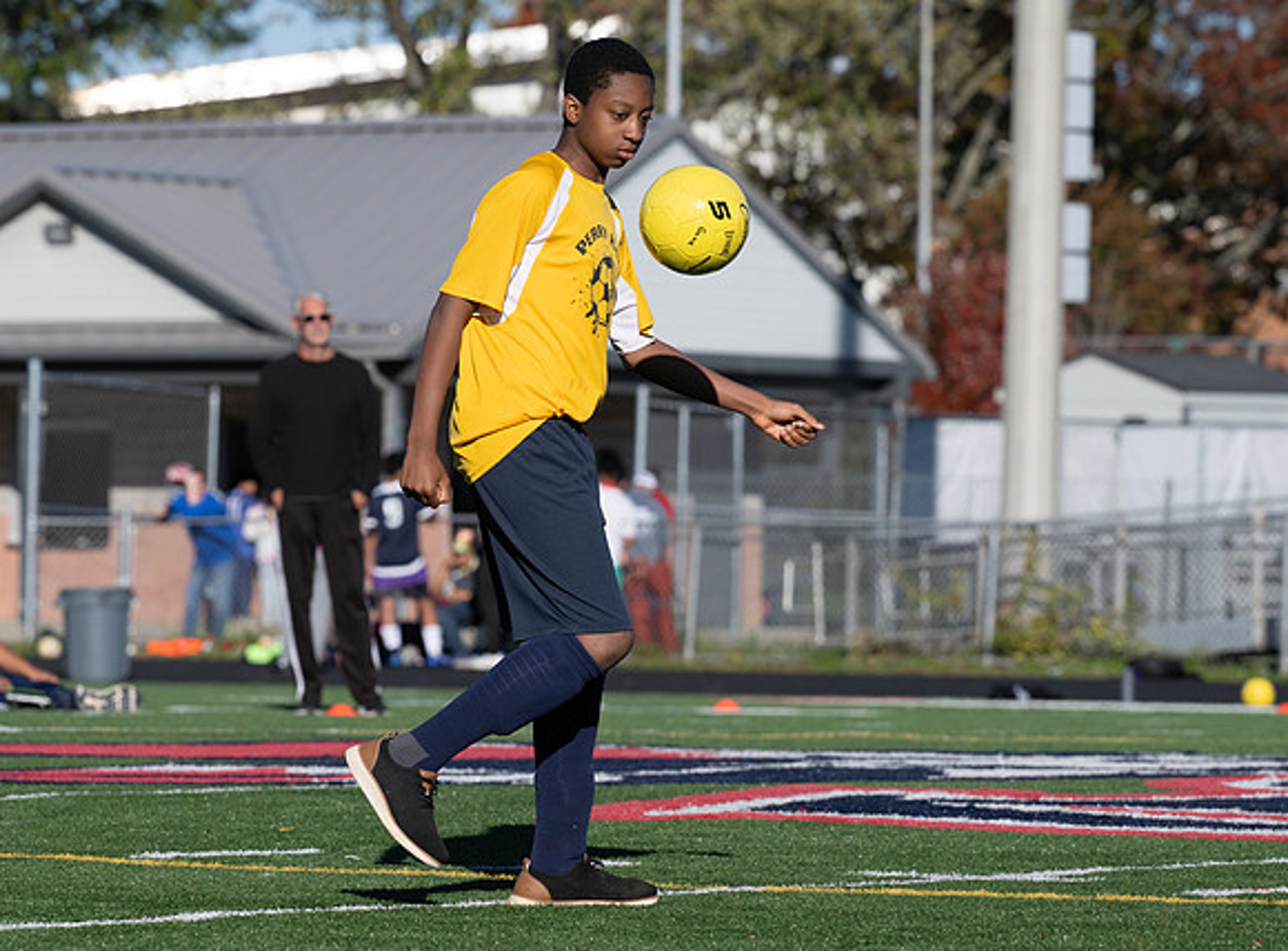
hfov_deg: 8.2
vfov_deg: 6.0
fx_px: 9020
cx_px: 436
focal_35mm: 244
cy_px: 568
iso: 64
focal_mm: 135
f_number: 4.5
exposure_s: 1/1600
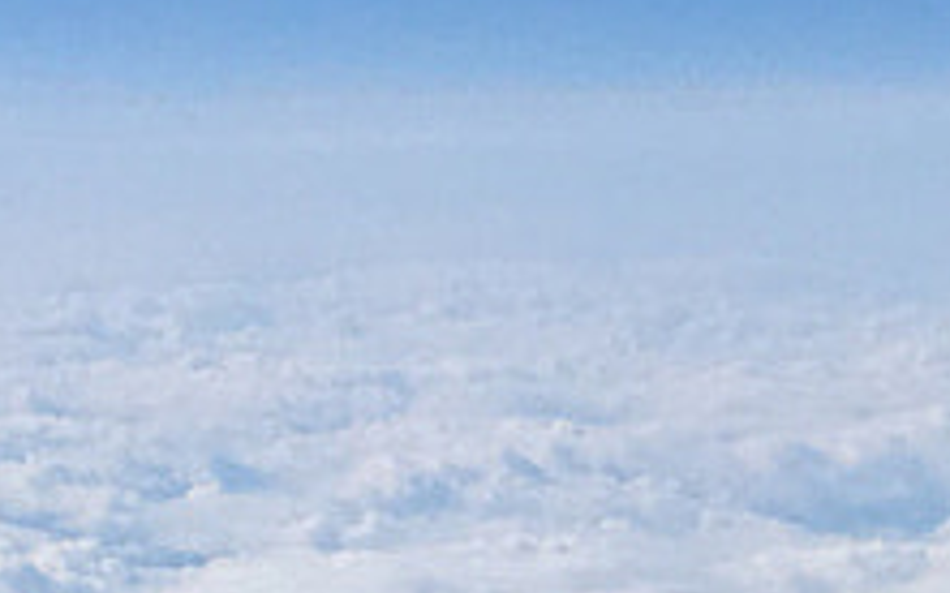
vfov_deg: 5.6
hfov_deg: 9.3
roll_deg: -0.4
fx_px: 5772
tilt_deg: -16.6
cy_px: 1564
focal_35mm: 223
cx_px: 1053
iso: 25
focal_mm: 4.15
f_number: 2.2
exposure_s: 1/4049
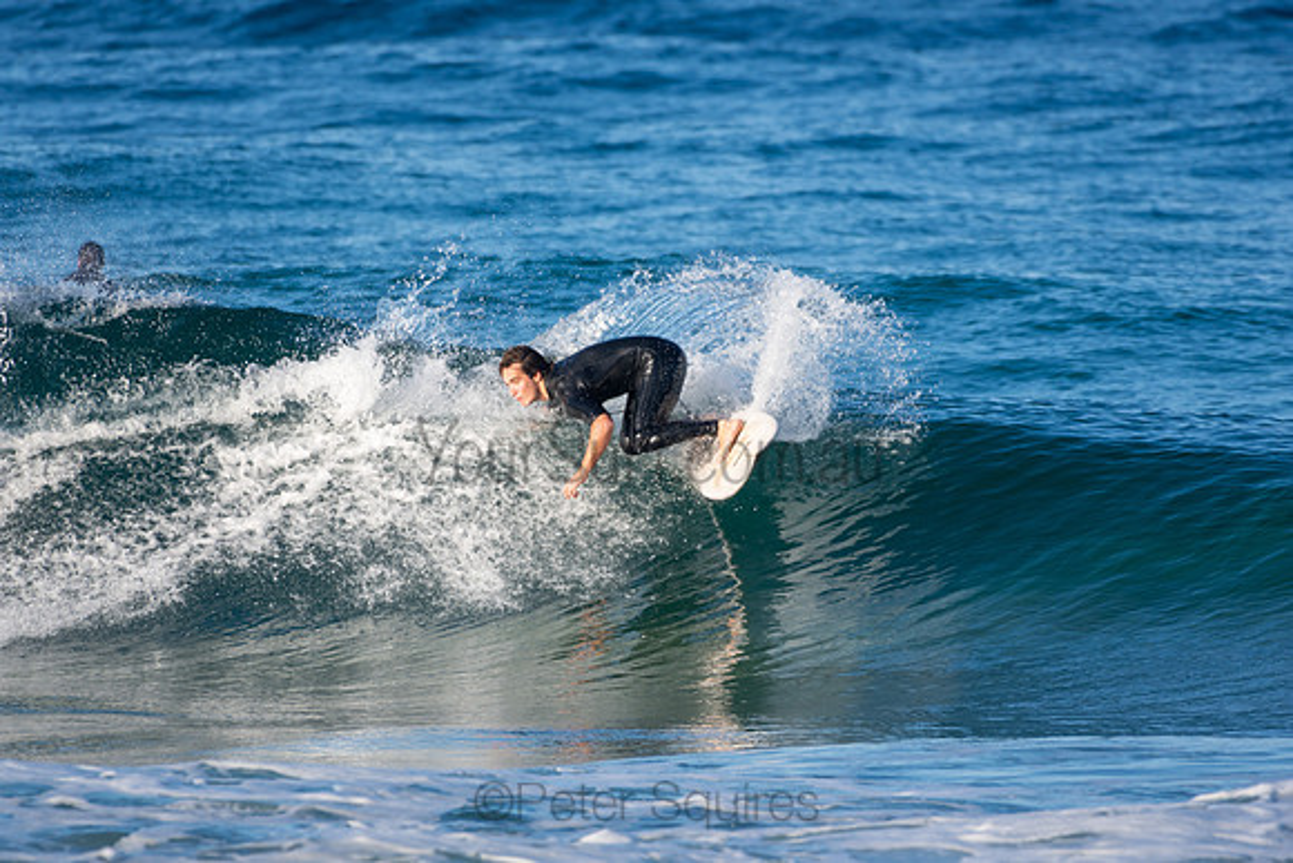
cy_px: 432
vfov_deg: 1.8
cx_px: 646
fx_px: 26943
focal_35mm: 750
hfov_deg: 2.7
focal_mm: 500
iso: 280
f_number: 5.6
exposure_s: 1/1250
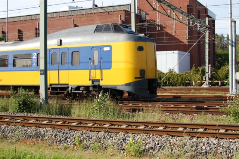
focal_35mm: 52
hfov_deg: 37.9
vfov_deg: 25.7
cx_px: 120
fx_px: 348
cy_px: 80
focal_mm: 35
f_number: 11
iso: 800
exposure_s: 1/500
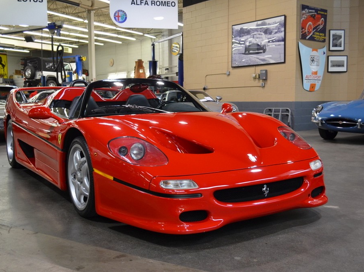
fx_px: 378
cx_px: 160
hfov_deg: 51.2
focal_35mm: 36
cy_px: 136
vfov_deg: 39.6
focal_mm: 22
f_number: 4
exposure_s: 1/50
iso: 800
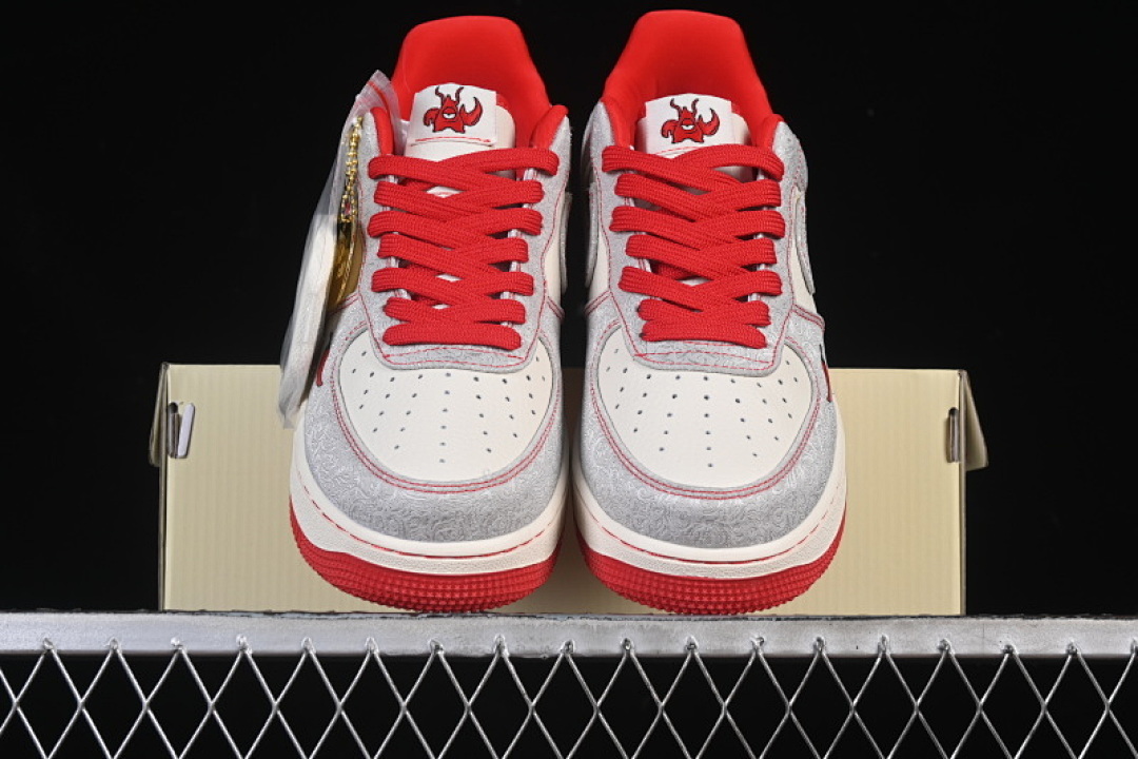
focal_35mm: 75
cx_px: 569
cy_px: 380
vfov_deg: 18.2
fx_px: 2371
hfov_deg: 27.0
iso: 160
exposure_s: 1/80
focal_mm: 50
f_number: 8
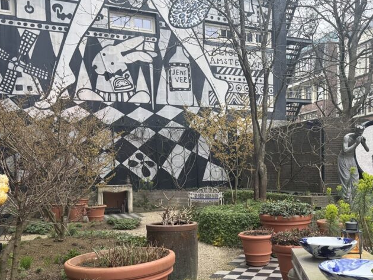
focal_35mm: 39
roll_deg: +0.0
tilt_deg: -4.4
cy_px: 202
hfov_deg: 46.9
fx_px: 420
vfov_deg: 36.2
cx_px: 256
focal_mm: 6.76
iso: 64
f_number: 1.78
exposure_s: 1/100
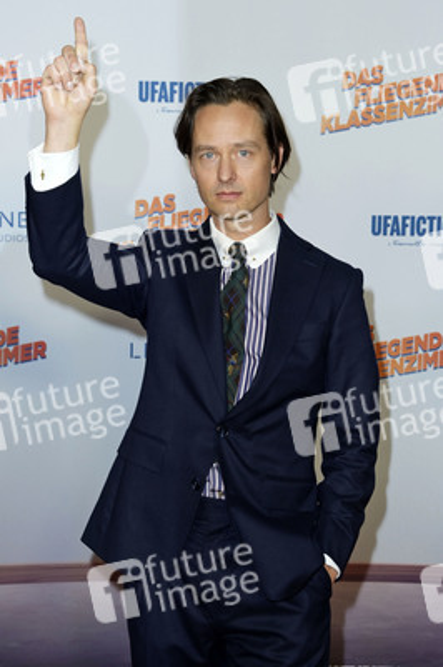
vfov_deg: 29.7
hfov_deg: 20.0
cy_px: 334
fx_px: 1257
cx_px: 222
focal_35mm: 68
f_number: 5.6
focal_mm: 68
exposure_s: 1/250
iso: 640
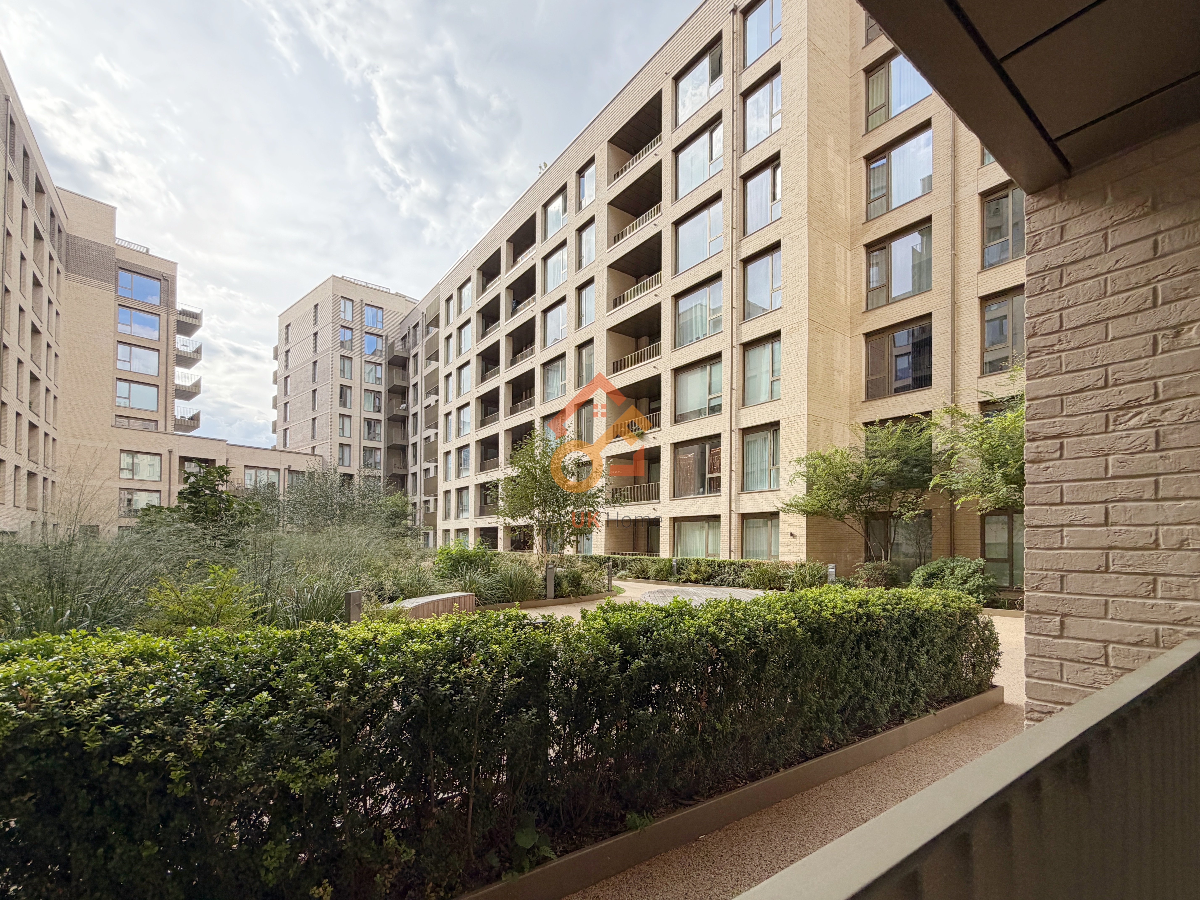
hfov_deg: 102.1
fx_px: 485
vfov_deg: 85.7
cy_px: 450
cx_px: 600
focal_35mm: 14
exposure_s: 1/527
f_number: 2.2
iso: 40
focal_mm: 2.22
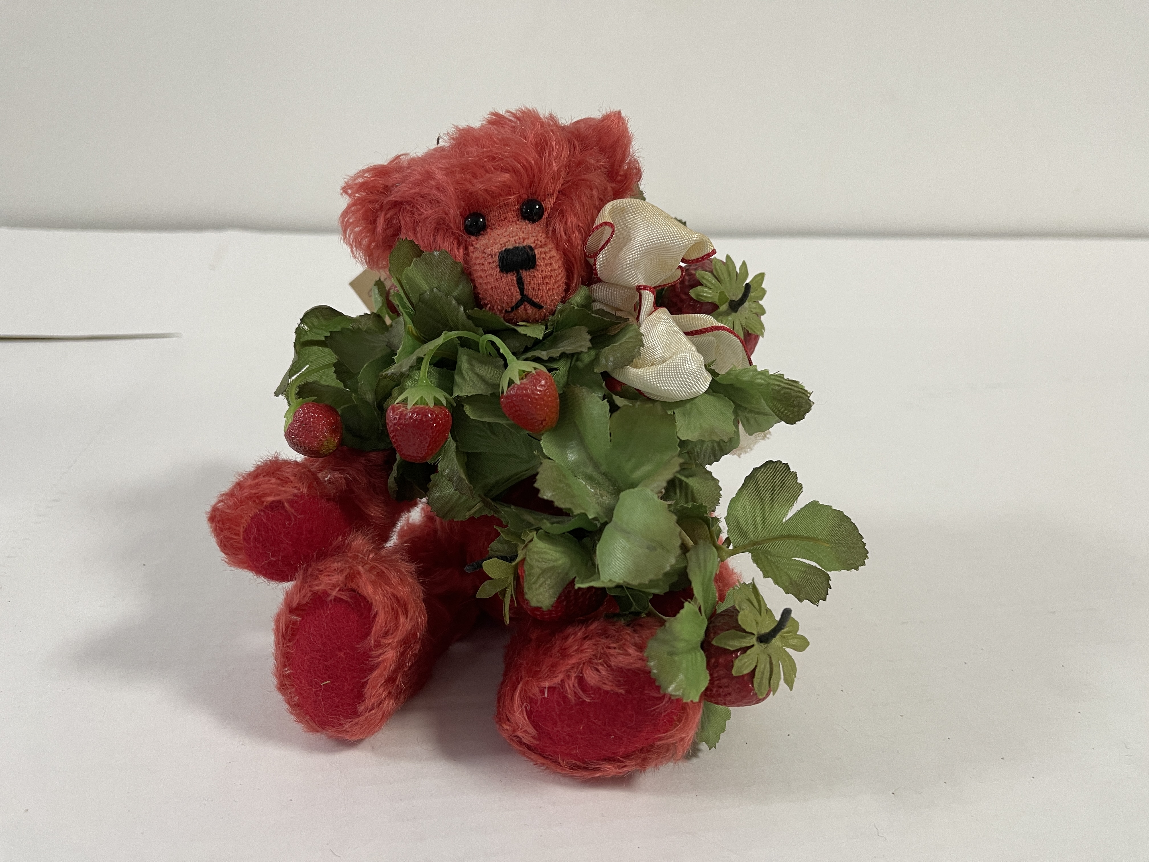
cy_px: 431
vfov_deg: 54.9
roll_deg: -2.4
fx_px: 830
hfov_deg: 69.4
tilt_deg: -22.4
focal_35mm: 25
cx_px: 574
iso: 100
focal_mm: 5.1
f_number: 1.6
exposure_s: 1/50
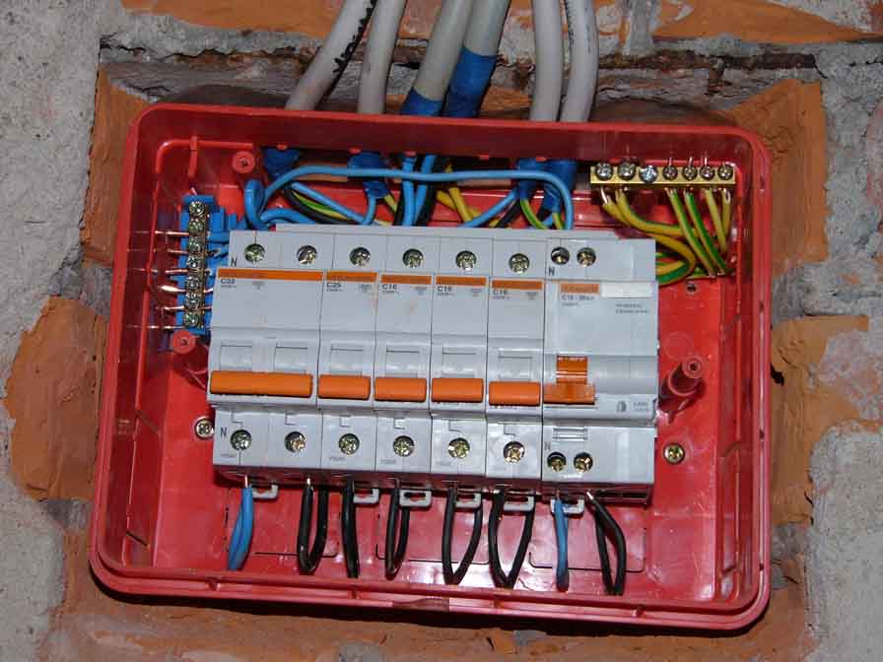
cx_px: 442
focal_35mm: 71
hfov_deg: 27.4
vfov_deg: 20.7
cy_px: 331
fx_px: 1811
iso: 100
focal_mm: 11.9
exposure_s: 1/60
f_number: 2.8
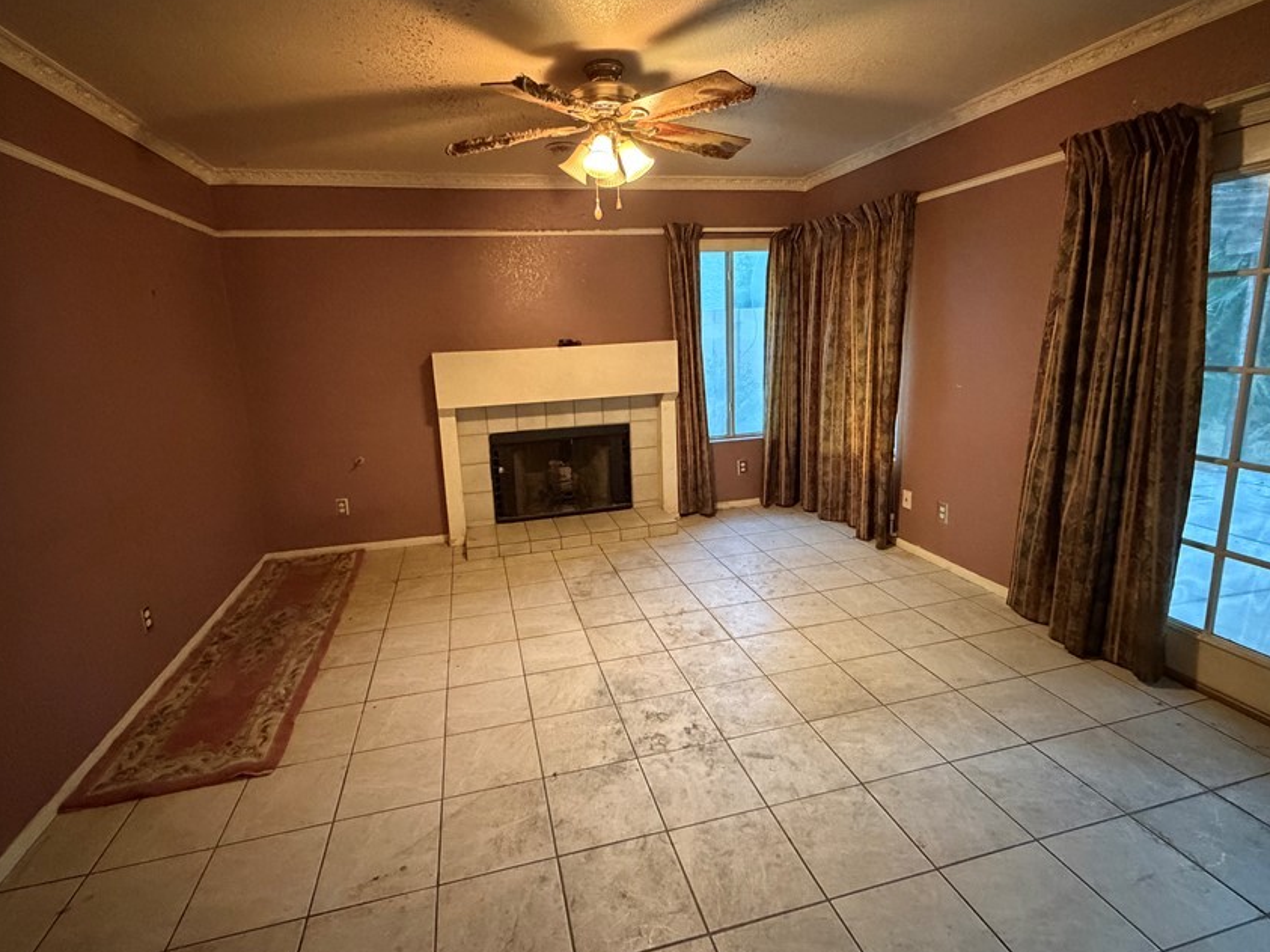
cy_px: 444
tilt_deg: -10.6
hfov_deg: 91.0
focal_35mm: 17
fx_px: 624
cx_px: 621
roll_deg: +2.1
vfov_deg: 74.6
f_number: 2.2
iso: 1250
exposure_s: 1/40
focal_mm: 2.22
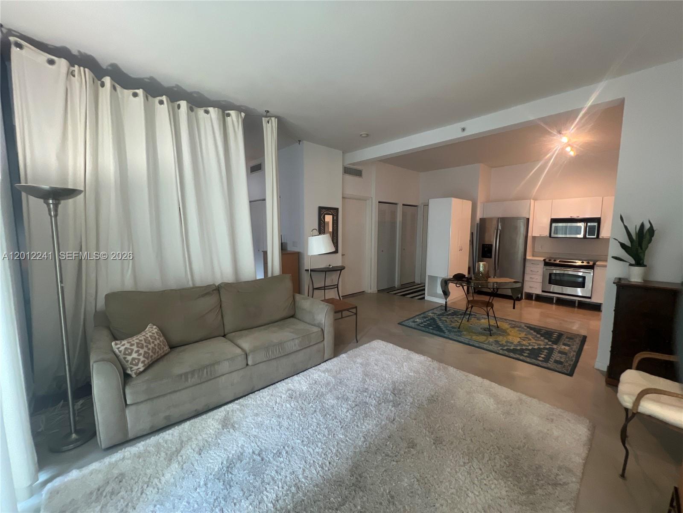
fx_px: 256
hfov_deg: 106.2
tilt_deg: -6.1
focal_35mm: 13
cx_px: 342
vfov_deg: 89.9
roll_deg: -1.3
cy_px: 256
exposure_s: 1/60
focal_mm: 1.57
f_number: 1.8
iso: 250
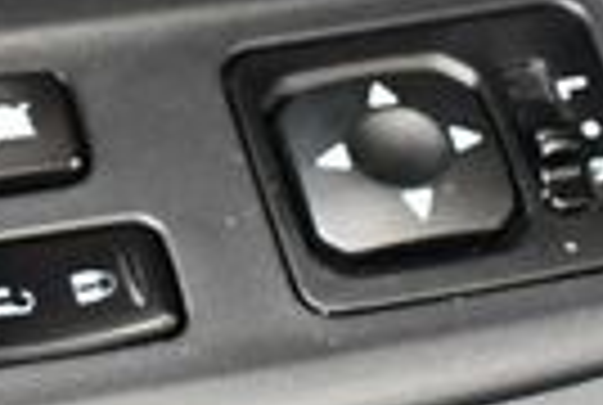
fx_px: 2887
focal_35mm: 172
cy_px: 202
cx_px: -32
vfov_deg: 8.0
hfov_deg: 11.8
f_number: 3.5
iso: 4000
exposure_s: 1/60
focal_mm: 18
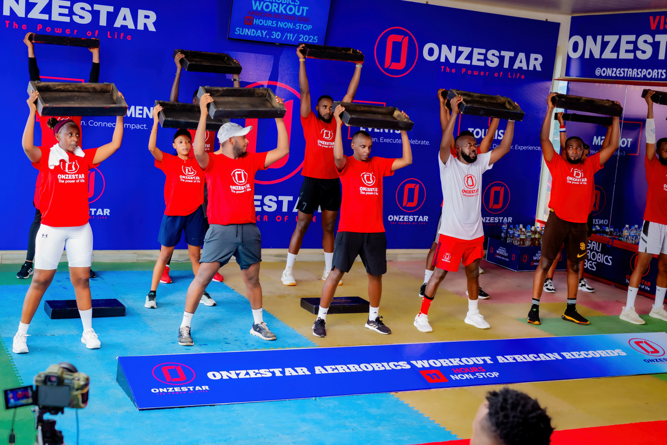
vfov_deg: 27.0
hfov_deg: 39.6
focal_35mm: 50
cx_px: 334
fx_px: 927
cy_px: 222
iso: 400
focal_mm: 50
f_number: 4.5
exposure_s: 1/200
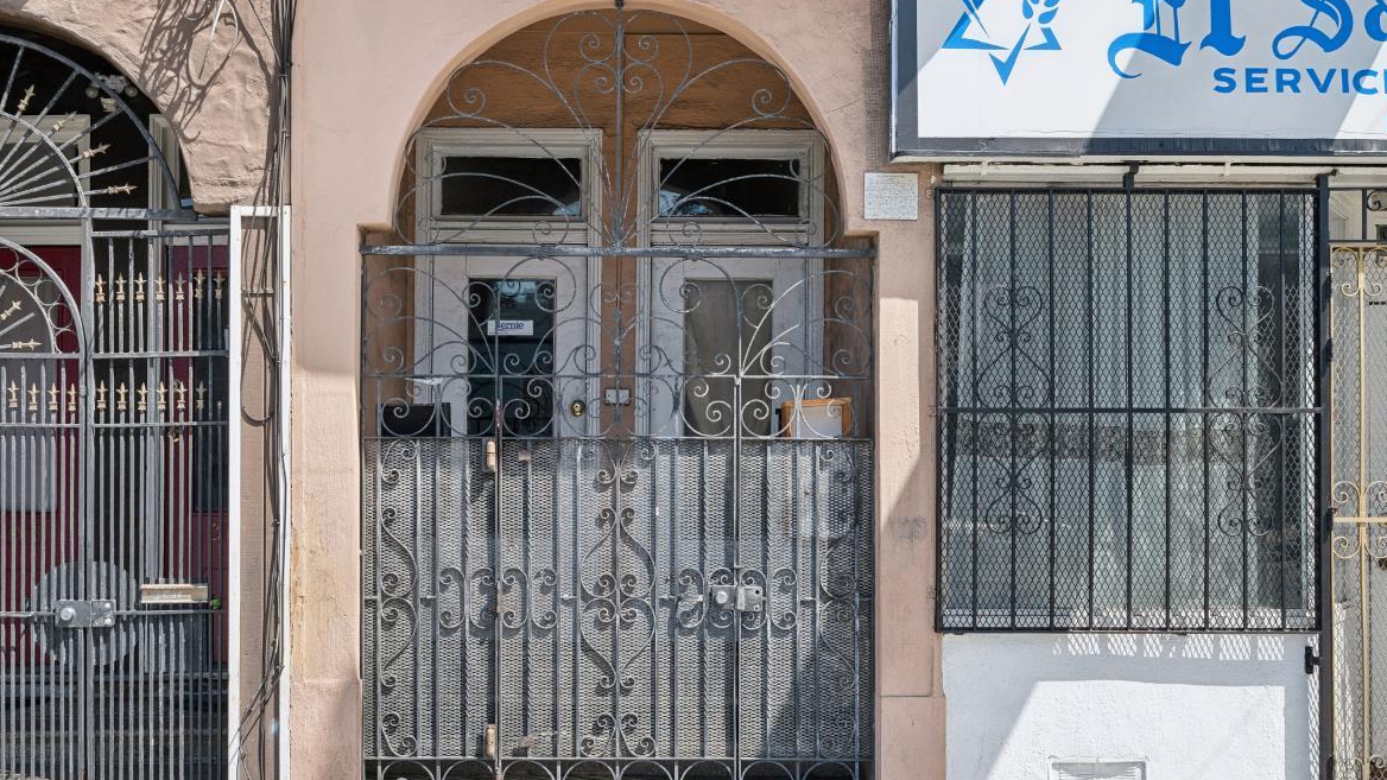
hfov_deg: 50.7
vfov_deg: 29.9
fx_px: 1459
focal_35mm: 40
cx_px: 610
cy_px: 445
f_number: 8
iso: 200
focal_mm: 29.5
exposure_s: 1/200
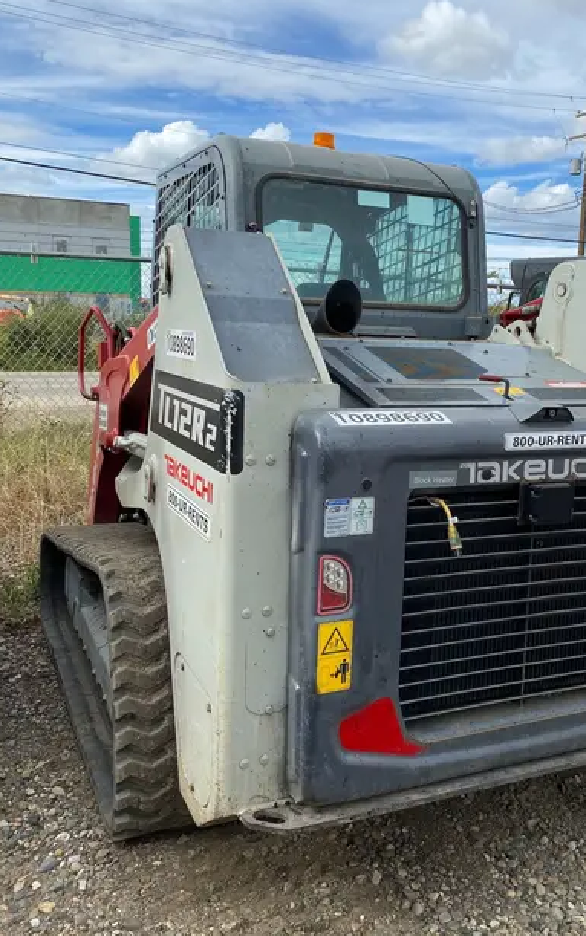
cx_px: 364
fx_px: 842
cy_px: 426
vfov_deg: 58.0
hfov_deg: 38.1
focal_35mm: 33
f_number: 1.8
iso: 32
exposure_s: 1/2410
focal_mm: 4.25
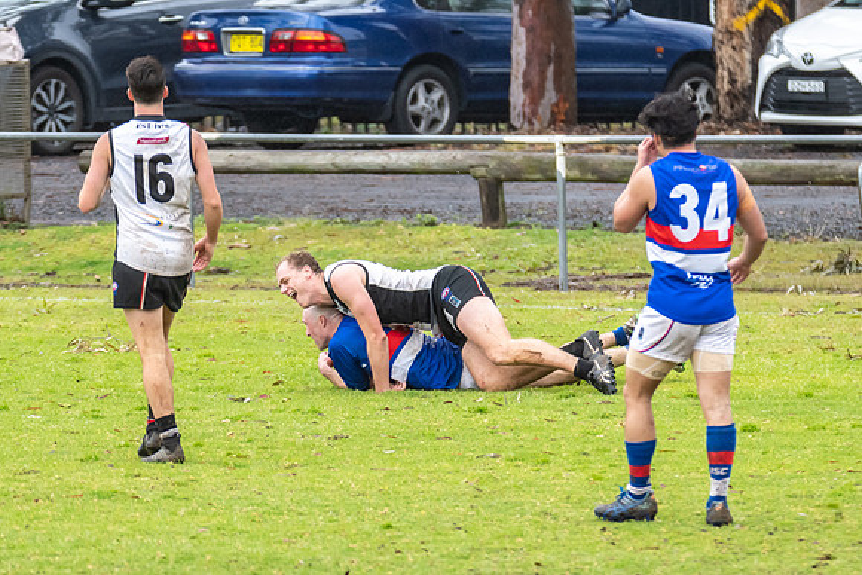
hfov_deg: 3.3
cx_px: 441
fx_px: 14908
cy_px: 373
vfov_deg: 2.2
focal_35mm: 623
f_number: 7.1
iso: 1250
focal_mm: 320
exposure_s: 1/2000
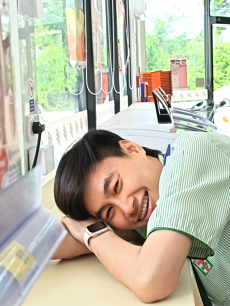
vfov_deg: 28.9
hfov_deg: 21.9
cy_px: 124
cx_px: 140
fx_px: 594
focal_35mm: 67
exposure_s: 1/100
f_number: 1.75
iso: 202
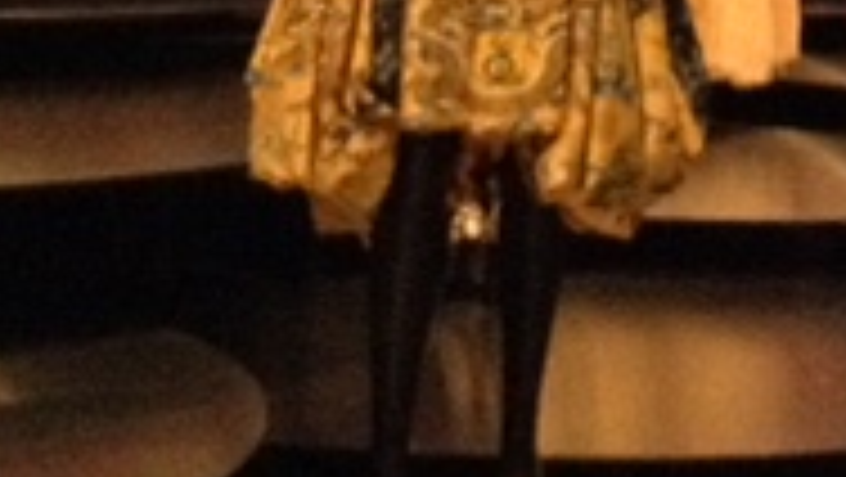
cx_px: 680
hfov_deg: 17.4
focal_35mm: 122
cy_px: -482
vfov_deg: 9.3
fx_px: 2738
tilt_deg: +5.1
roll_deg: -2.1
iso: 640
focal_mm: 3.3
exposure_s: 1/15
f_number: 2.4
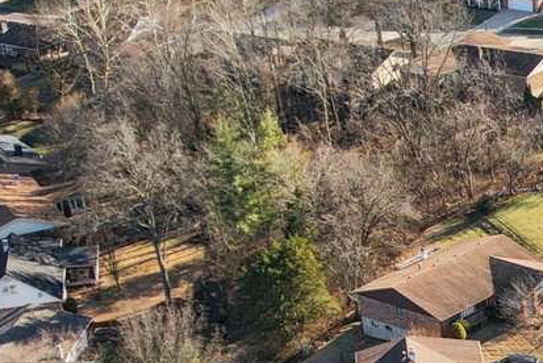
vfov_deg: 12.4
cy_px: 374
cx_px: 874
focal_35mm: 109
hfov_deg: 16.6
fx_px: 1645
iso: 100
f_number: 2.8
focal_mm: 8.4
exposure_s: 1/730
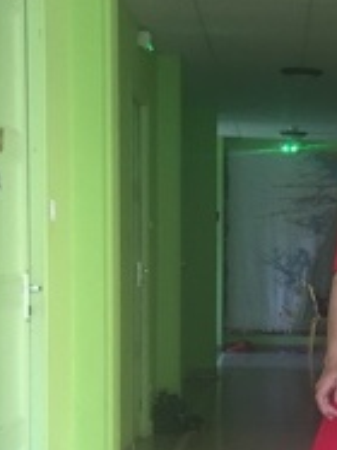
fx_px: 1209
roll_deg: -2.1
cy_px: 347
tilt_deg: -4.8
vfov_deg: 20.9
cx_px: 390
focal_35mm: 93
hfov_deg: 15.4
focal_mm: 4.15
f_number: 2.2
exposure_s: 1/33
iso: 100
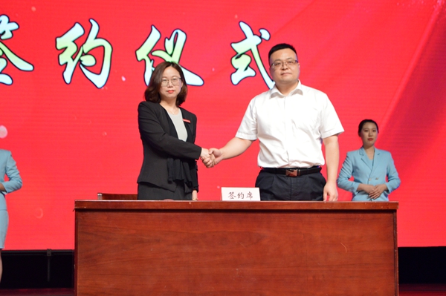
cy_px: 148
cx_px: 223
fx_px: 928
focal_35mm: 75
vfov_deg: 18.2
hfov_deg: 27.0
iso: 1600
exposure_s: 1/100
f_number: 5.6
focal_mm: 50
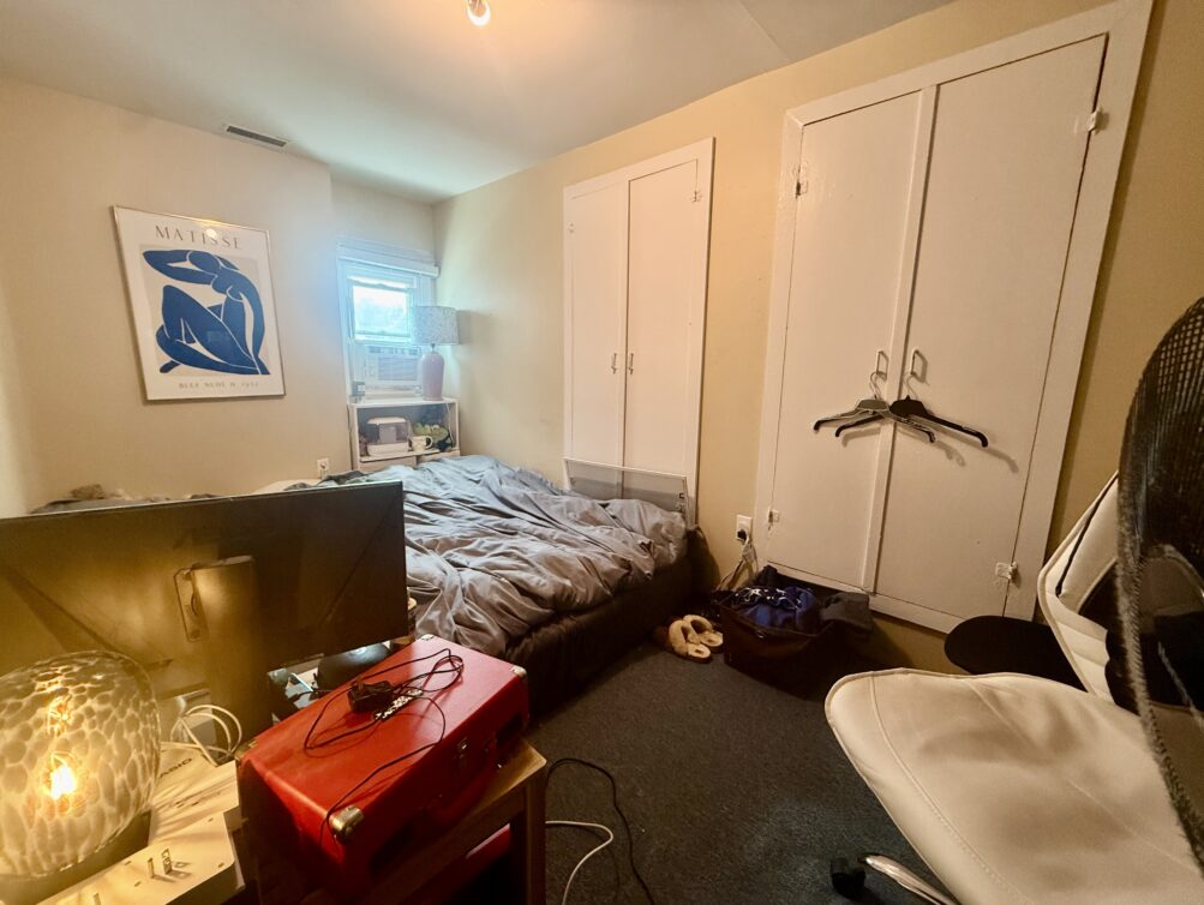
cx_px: 602
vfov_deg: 85.8
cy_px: 452
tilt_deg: -9.9
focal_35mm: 14
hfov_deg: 102.0
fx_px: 487
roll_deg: -1.1
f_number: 2.2
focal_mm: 2.22
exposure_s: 1/60
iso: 400
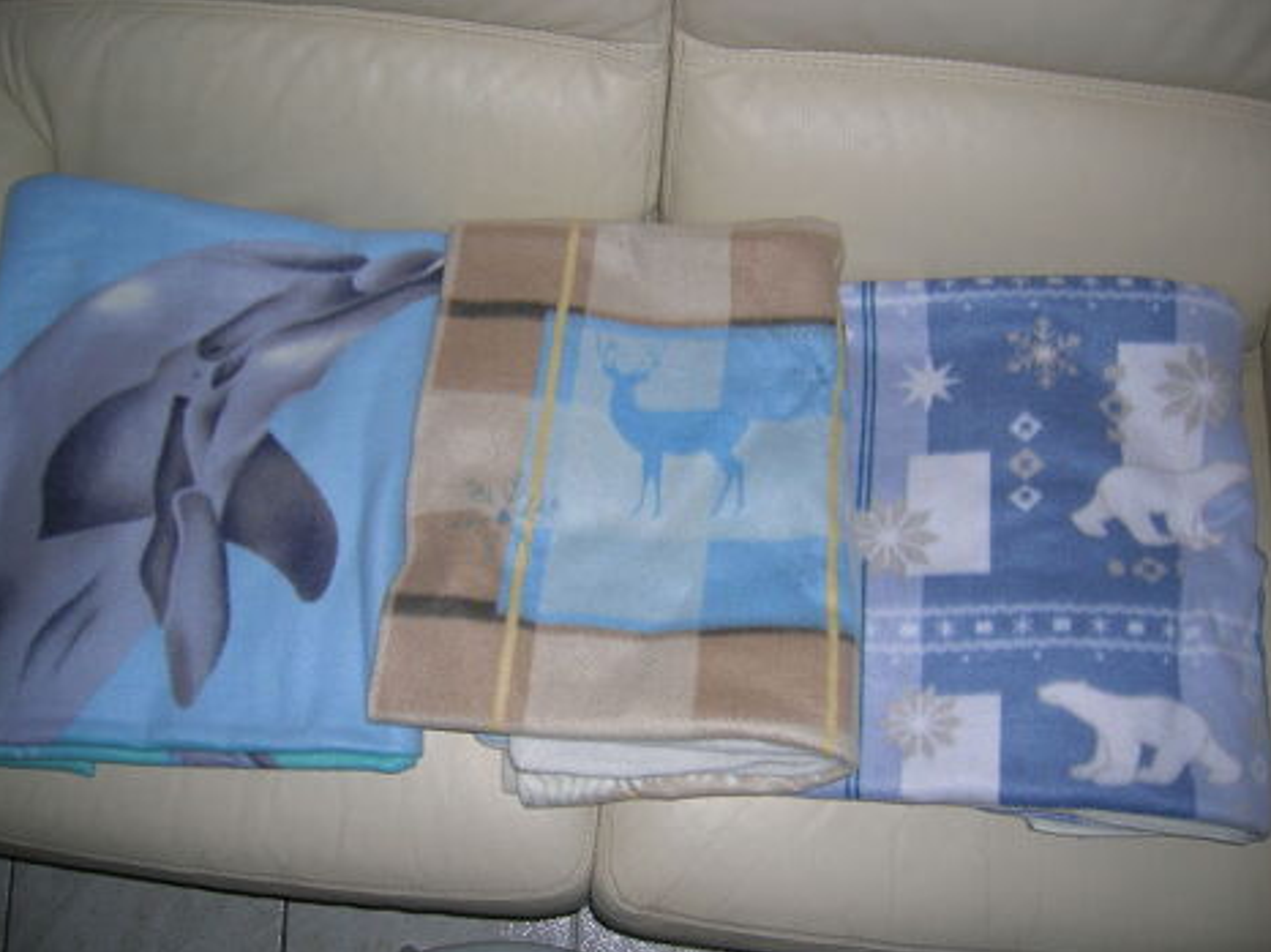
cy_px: 487
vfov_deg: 40.7
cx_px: 641
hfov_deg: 52.6
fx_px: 1284
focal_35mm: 35
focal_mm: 5.7
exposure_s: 1/60.1
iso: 50
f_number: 2.9
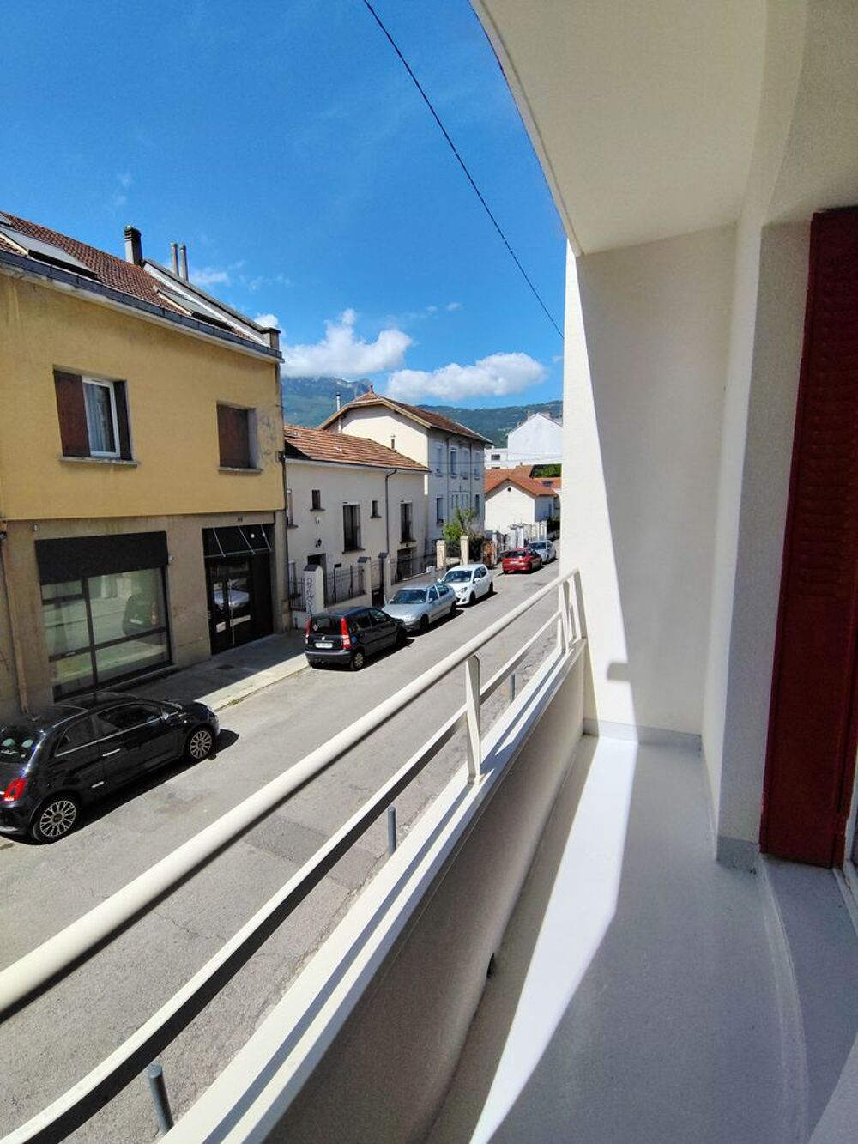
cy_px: 572
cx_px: 429
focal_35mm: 16
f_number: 2.2
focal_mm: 2.13
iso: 100
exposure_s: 1/2942
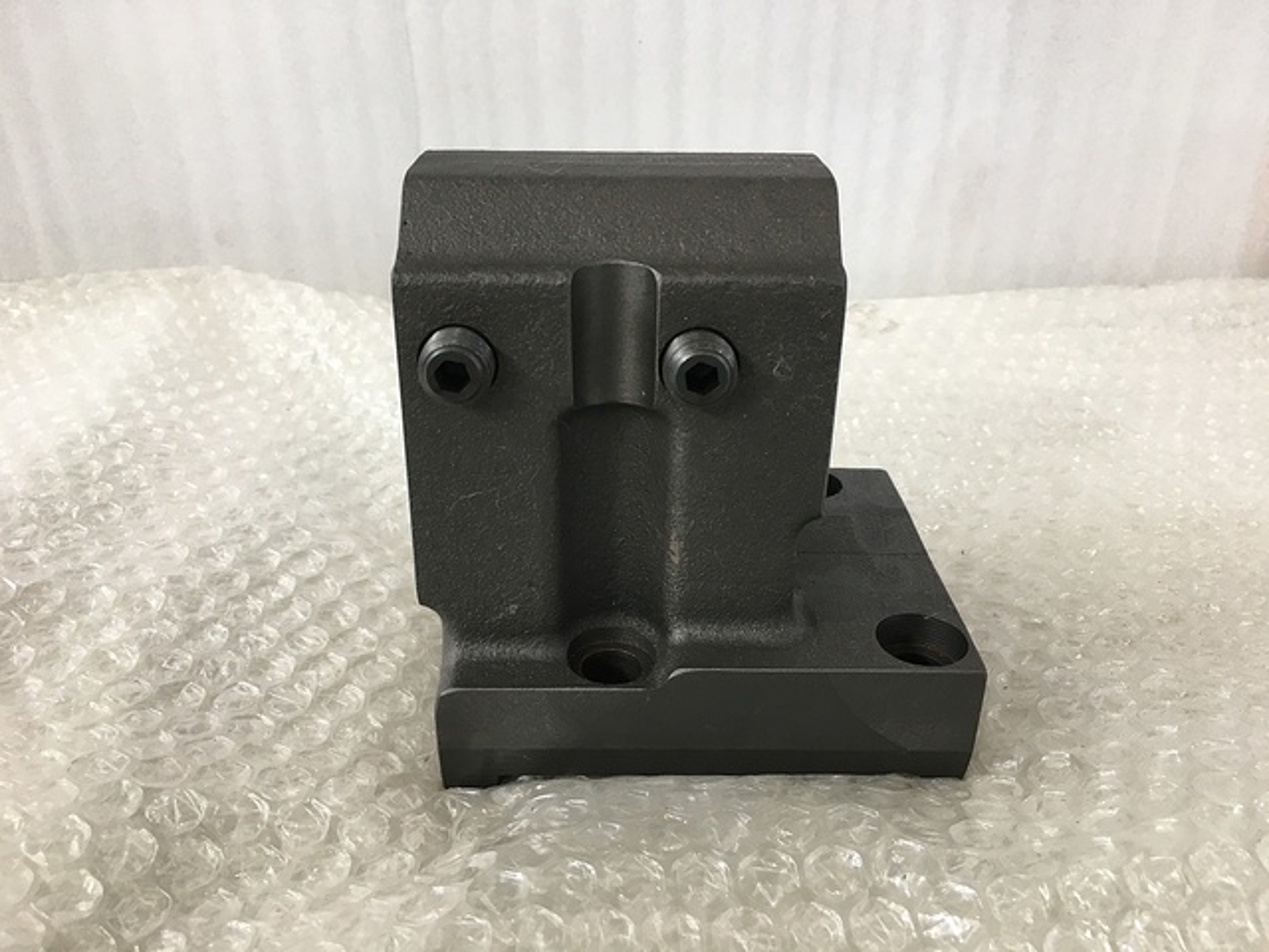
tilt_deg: -23.7
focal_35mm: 29
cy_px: 476
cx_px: 634
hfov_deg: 61.7
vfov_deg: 48.2
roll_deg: +0.0
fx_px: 1063
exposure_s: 1/30
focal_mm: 4.15
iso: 32
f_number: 2.2
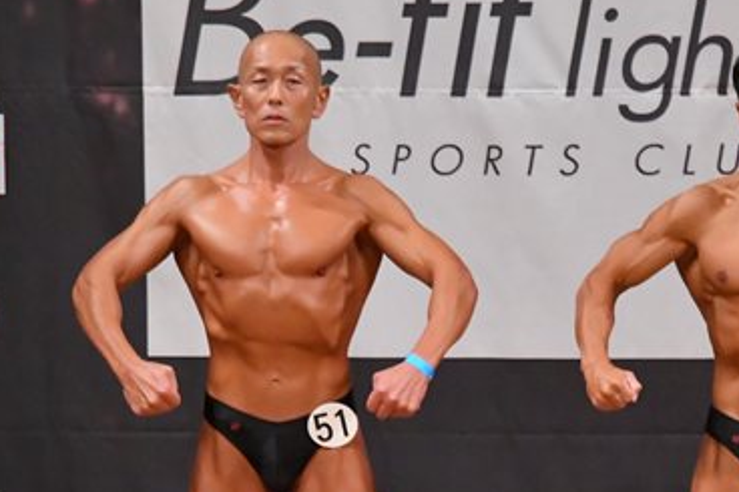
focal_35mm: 569
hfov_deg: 3.6
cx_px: 286
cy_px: 492
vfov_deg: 2.4
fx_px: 11675
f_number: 5.6
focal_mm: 180
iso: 7200
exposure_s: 1/400
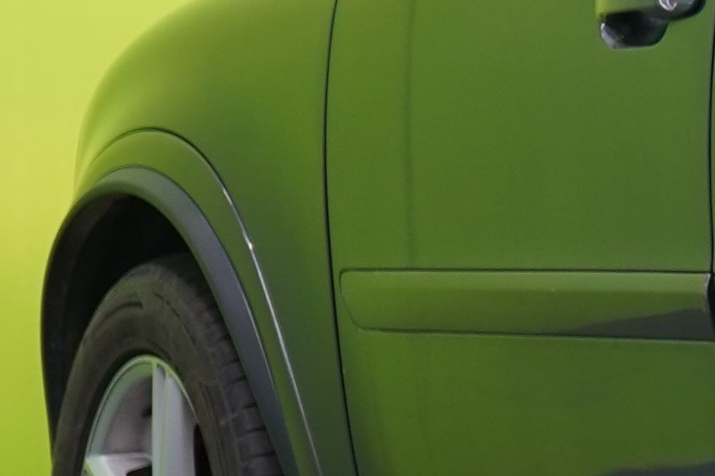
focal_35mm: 351
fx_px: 6968
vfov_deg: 3.9
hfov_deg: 5.5
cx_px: 2072
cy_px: 43
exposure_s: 1/25
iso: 400
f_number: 5
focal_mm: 49
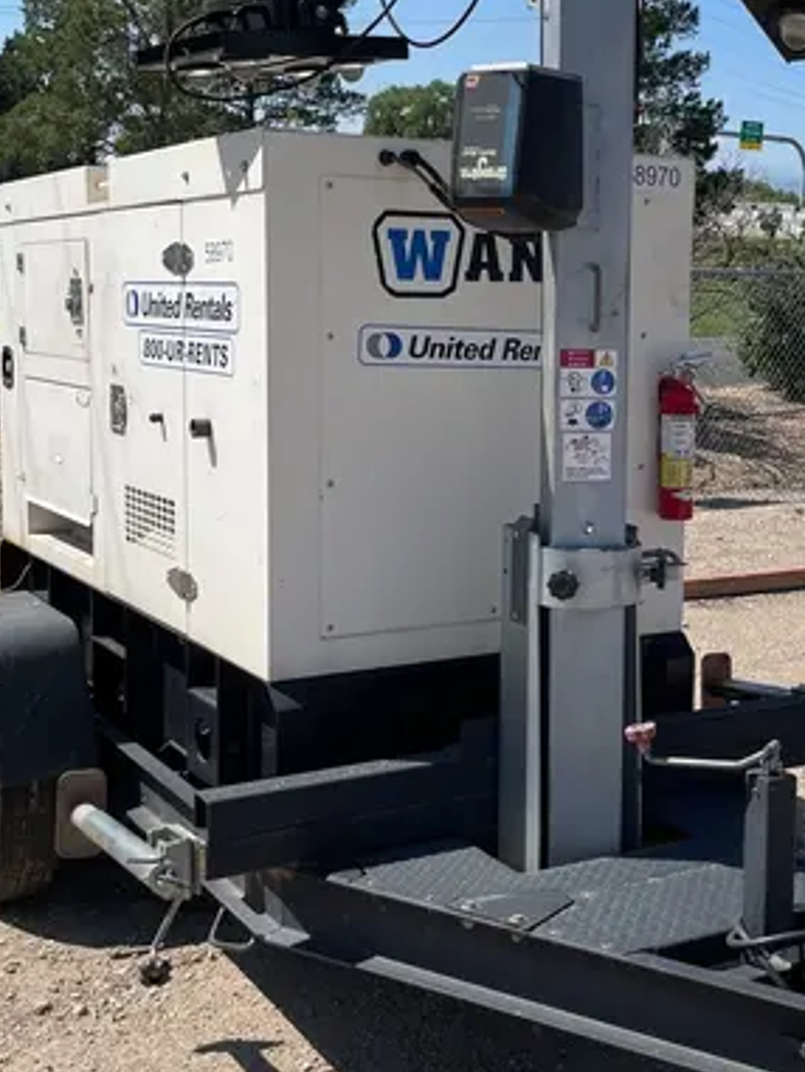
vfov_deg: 38.1
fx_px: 1549
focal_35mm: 50
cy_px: 483
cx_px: 484
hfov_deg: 29.1
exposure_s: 1/3509
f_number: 1.6
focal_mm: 4.2
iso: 32
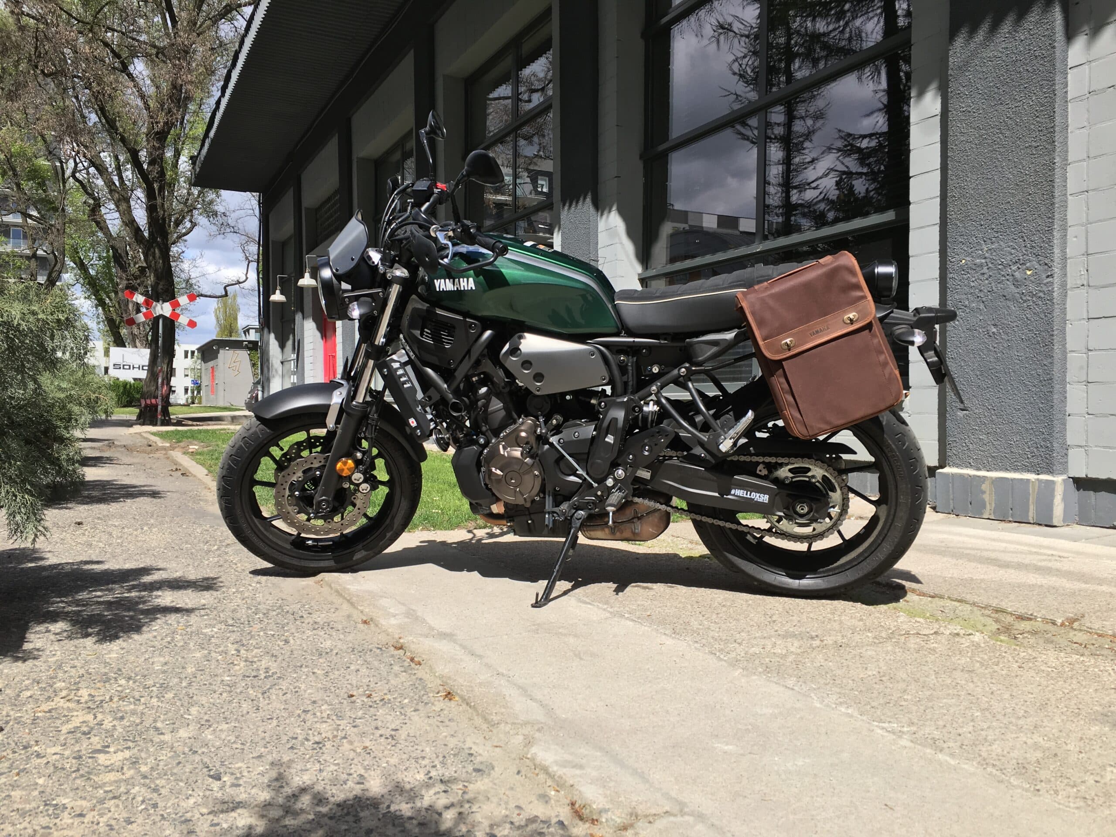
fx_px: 935
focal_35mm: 29
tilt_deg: -1.1
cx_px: 558
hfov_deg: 61.7
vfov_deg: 48.2
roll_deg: -0.3
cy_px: 418
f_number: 2.2
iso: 25
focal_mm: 4.15
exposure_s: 1/1399
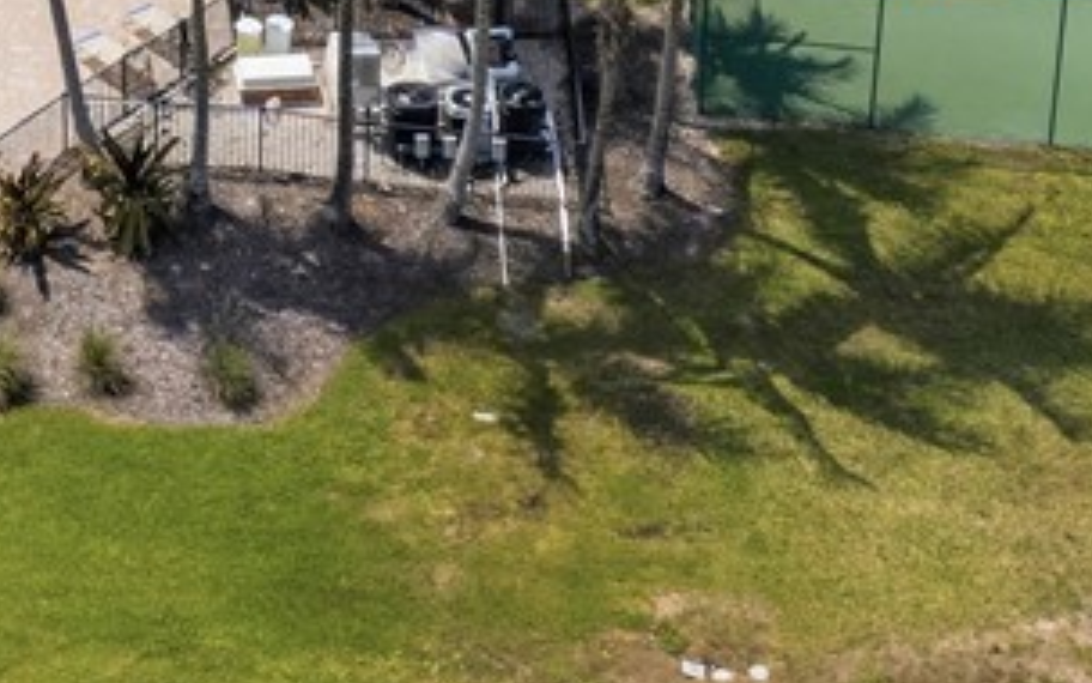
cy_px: -354
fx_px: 2381
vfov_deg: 15.1
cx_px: -29
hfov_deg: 24.5
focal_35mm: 80
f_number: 2.8
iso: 140
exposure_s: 1/1250
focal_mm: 8.4
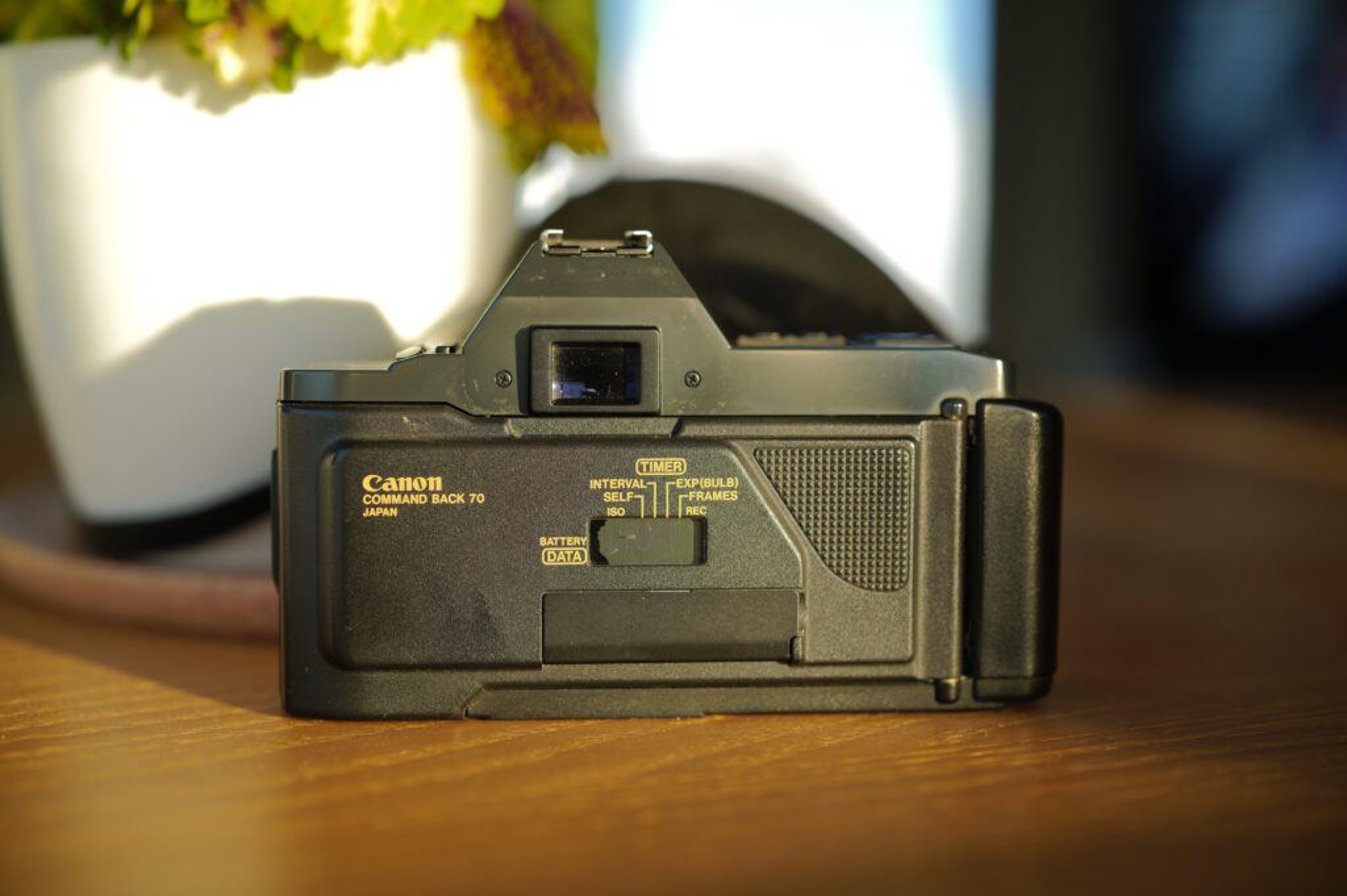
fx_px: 1869
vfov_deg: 26.9
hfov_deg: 39.6
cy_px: 448
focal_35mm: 50
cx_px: 674
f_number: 2.5
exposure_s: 1/200
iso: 100
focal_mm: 50
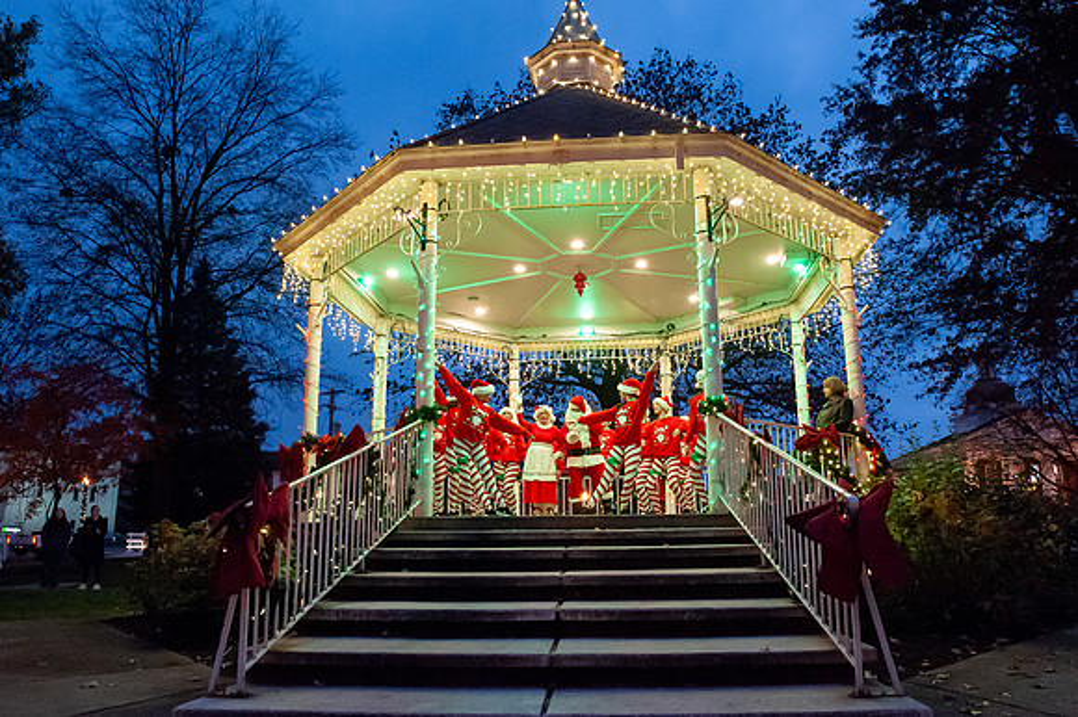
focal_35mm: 26
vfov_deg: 50.1
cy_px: 367
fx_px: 767
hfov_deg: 70.2
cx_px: 552
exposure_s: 1/125
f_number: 7.1
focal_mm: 24
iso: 6400
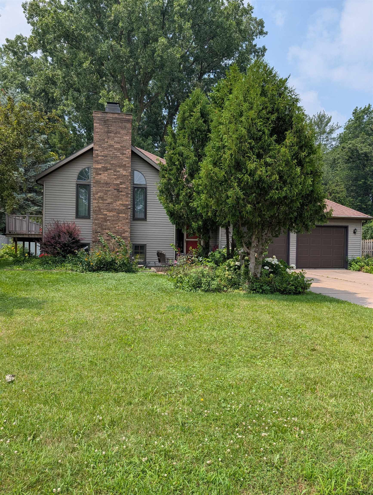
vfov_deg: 71.5
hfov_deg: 56.9
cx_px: 186
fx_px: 344
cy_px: 248
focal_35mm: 24
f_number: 1.68
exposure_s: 1/929
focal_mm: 6.9
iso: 14
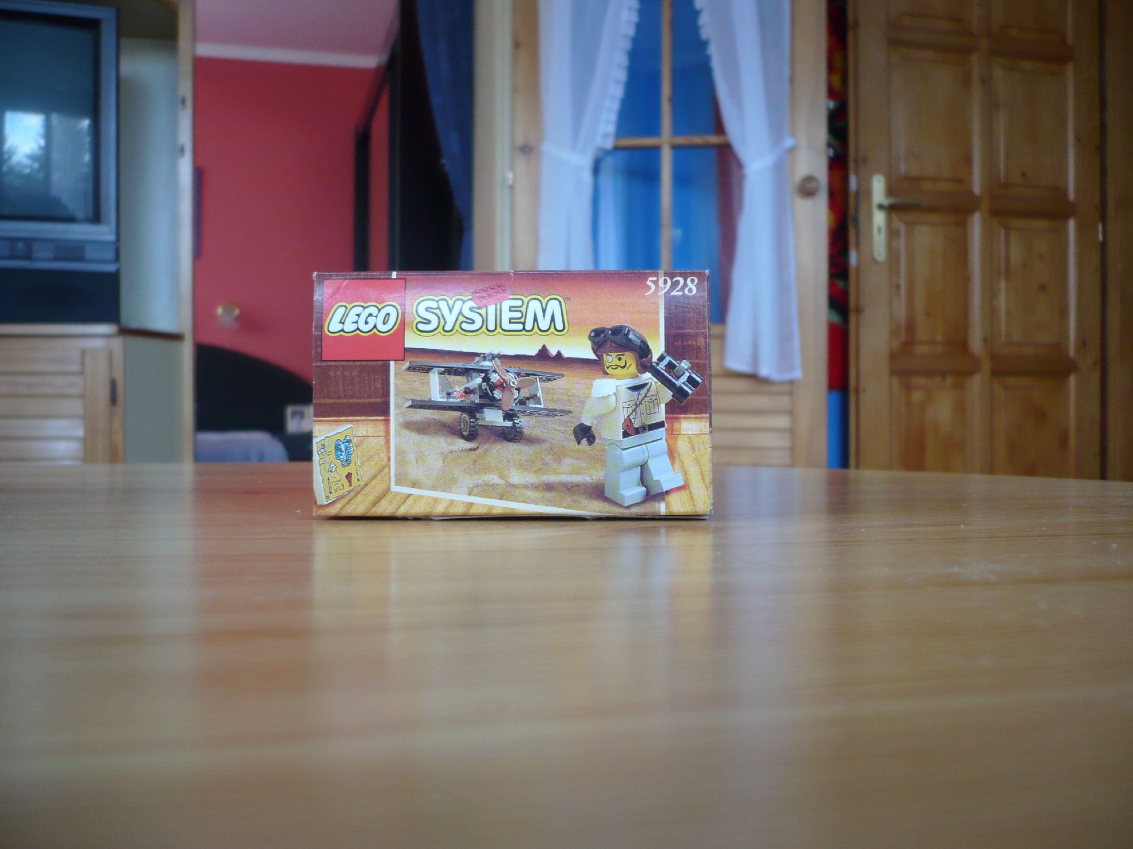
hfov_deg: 52.6
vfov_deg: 40.7
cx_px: 566
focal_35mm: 35
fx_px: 1145
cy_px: 424
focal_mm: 5.8
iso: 100
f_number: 2.8
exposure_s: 1/40
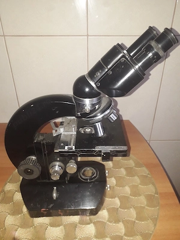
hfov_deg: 51.4
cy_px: 120
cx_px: 90
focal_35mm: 27
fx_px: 187
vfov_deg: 65.3
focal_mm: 3.6
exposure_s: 1/50
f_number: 1.9
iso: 125
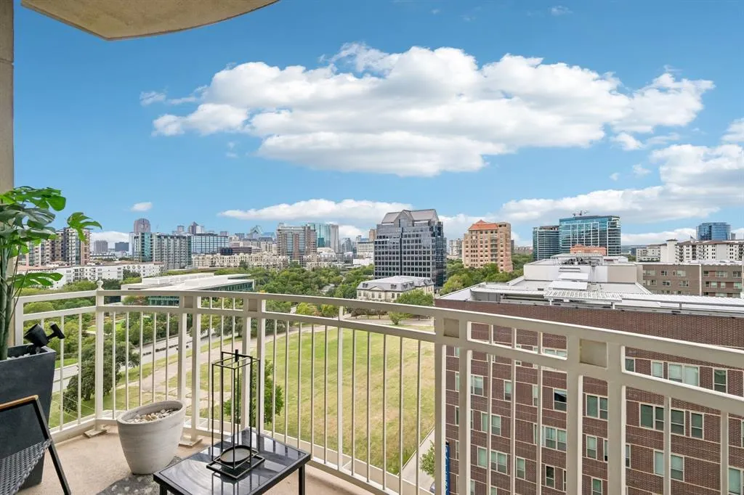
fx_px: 331
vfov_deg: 73.7
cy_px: 248
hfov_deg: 96.8
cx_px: 372
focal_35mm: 16
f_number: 8
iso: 400
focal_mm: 16
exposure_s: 1/1000
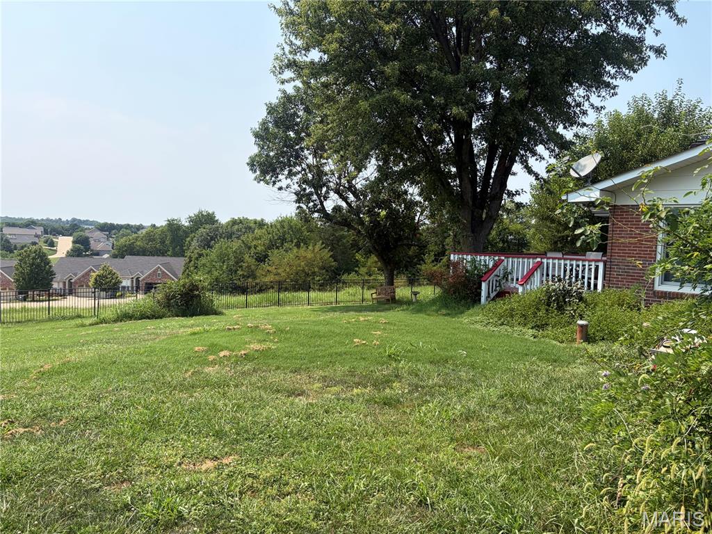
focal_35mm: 26
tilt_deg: -2.8
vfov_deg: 53.1
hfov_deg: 67.3
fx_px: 535
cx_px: 356
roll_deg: -2.2
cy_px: 267
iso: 50
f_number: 1.6
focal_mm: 5.96
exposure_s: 1/2985
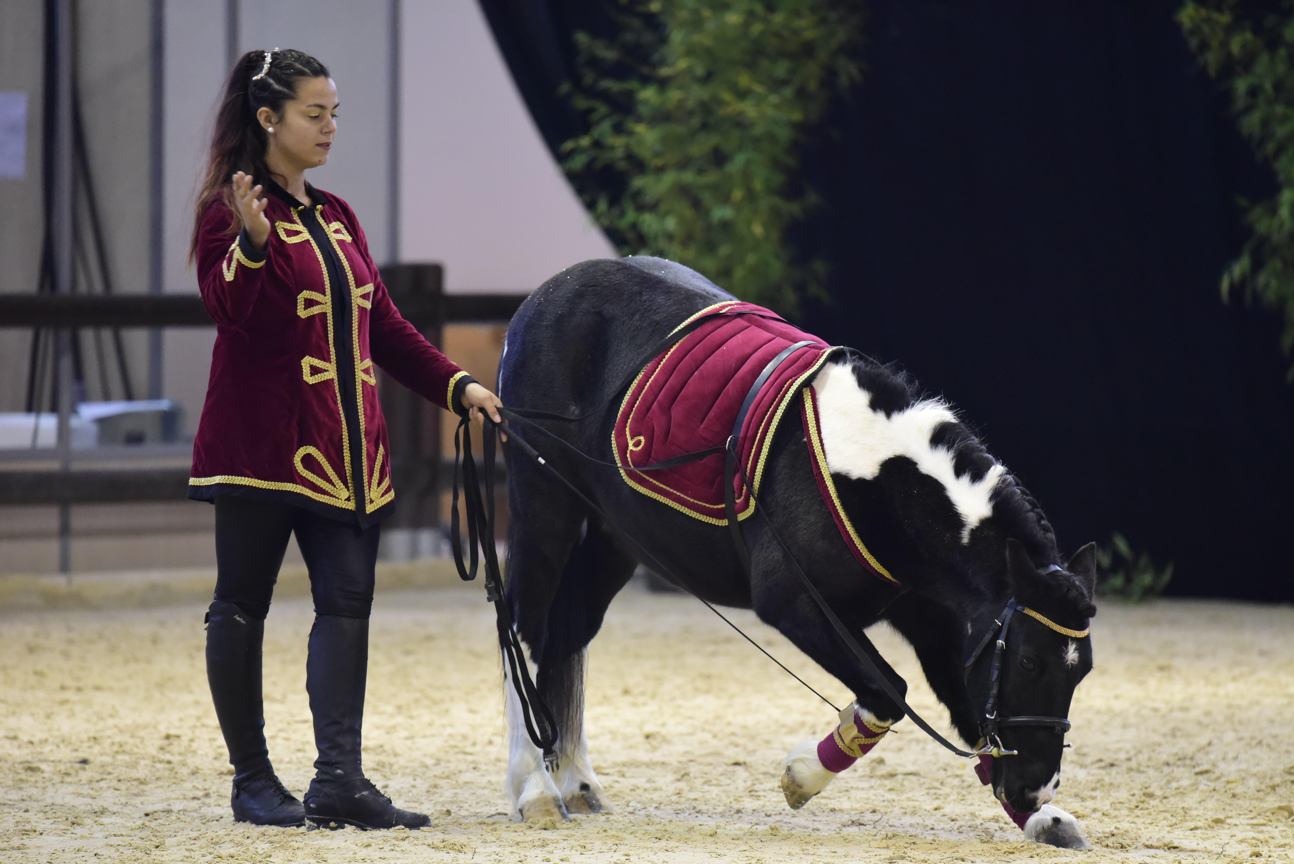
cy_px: 432
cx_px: 647
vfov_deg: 3.4
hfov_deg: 5.2
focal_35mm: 400
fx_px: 14383
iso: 6400
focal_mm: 400
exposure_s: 1/250
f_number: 5.6
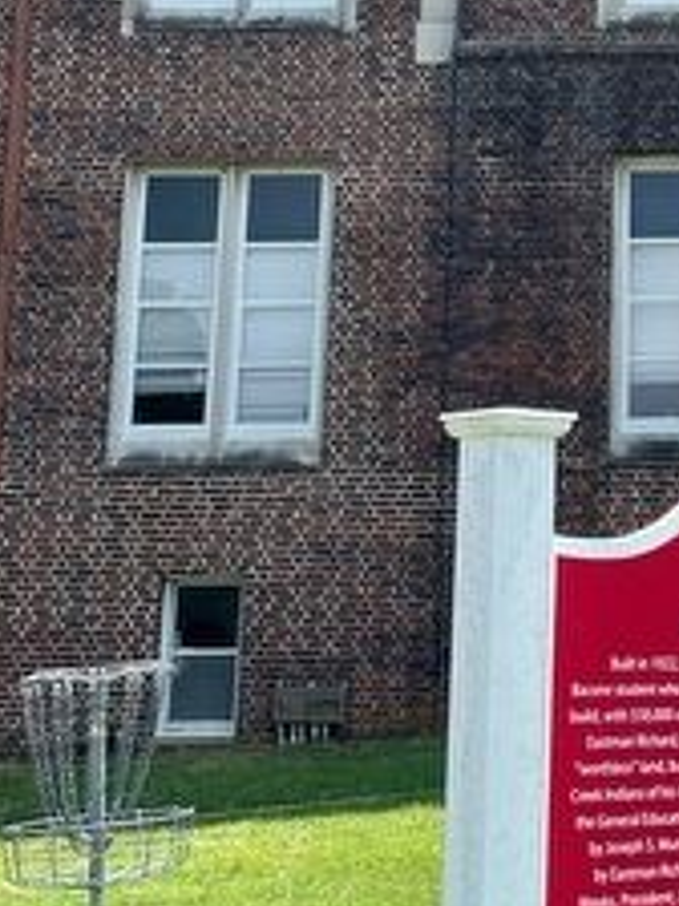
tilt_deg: +16.5
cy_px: -85
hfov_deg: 15.4
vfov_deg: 20.2
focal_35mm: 93
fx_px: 2432
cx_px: 792
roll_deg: -1.3
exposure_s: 1/1575
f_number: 1.6
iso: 32
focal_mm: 4.2
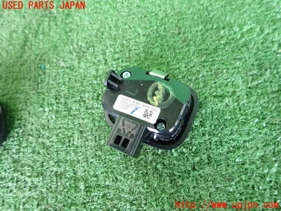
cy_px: 106
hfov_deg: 69.4
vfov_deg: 54.9
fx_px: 203
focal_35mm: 25
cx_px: 140
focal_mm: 4.5
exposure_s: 1/30
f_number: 2
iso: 500
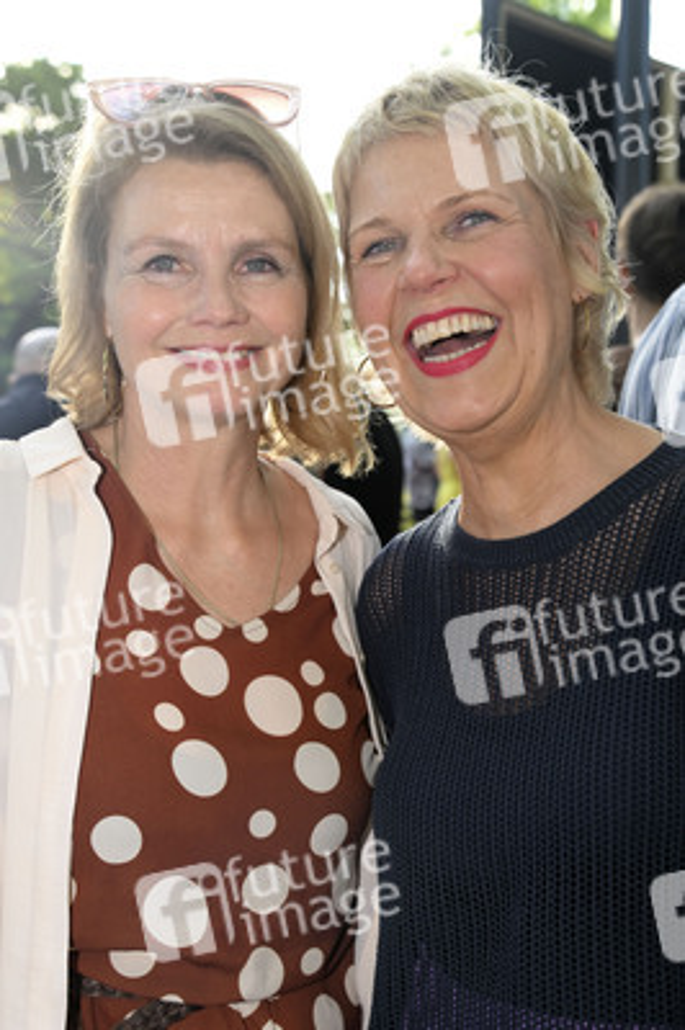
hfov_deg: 28.6
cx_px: 342
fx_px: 1344
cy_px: 515
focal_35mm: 47
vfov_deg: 41.9
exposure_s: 1/400
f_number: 5.6
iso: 1000
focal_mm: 47
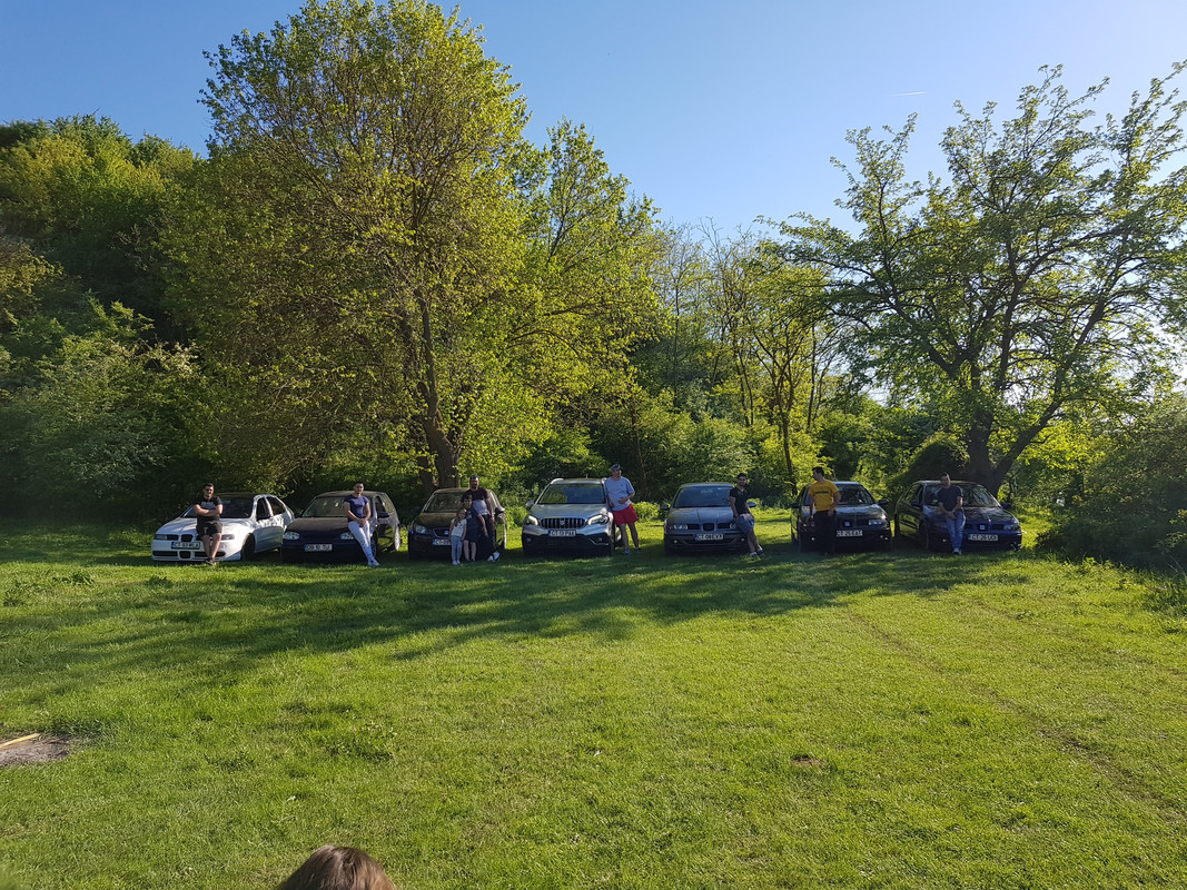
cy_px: 445
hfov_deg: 67.3
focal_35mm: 26
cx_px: 594
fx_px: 891
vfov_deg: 53.1
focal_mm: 4.2
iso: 40
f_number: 1.7
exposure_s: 1/1484
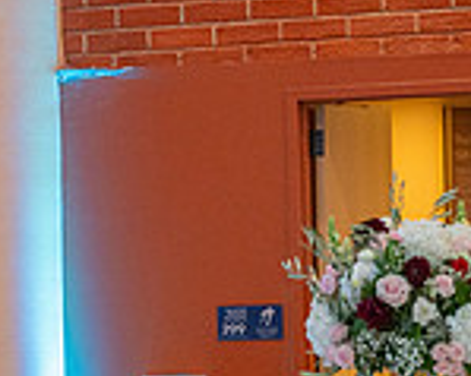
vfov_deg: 5.2
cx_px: -322
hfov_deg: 6.4
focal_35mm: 299
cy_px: 412
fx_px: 4165
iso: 1600
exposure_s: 1/200
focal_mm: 82
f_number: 3.2
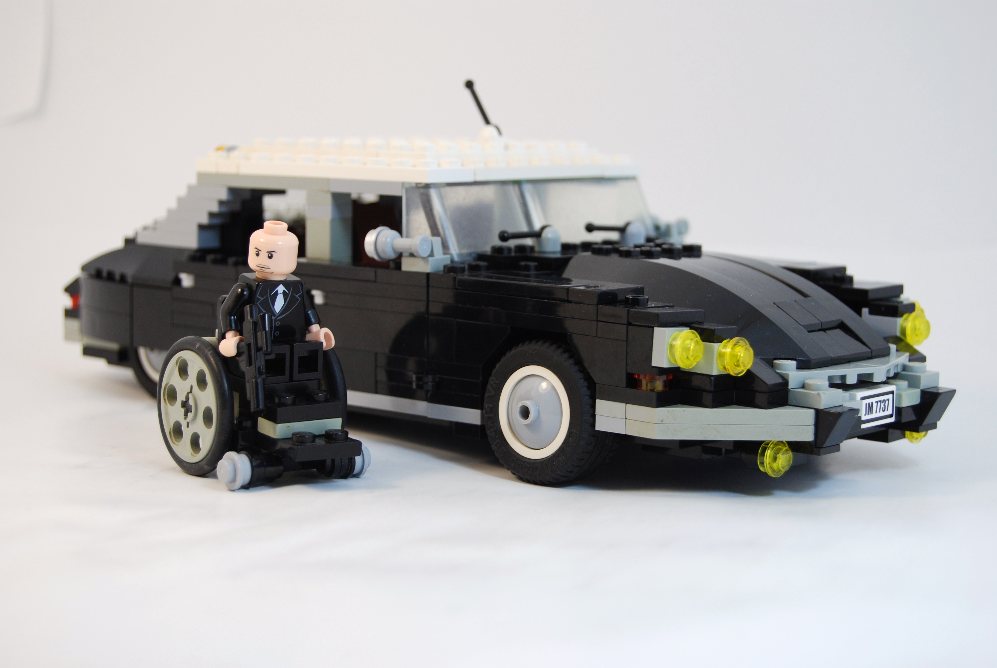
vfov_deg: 18.2
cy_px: 334
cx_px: 498
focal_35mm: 75
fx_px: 2080
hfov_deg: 27.0
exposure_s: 1/80
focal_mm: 50
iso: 200
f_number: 5.6
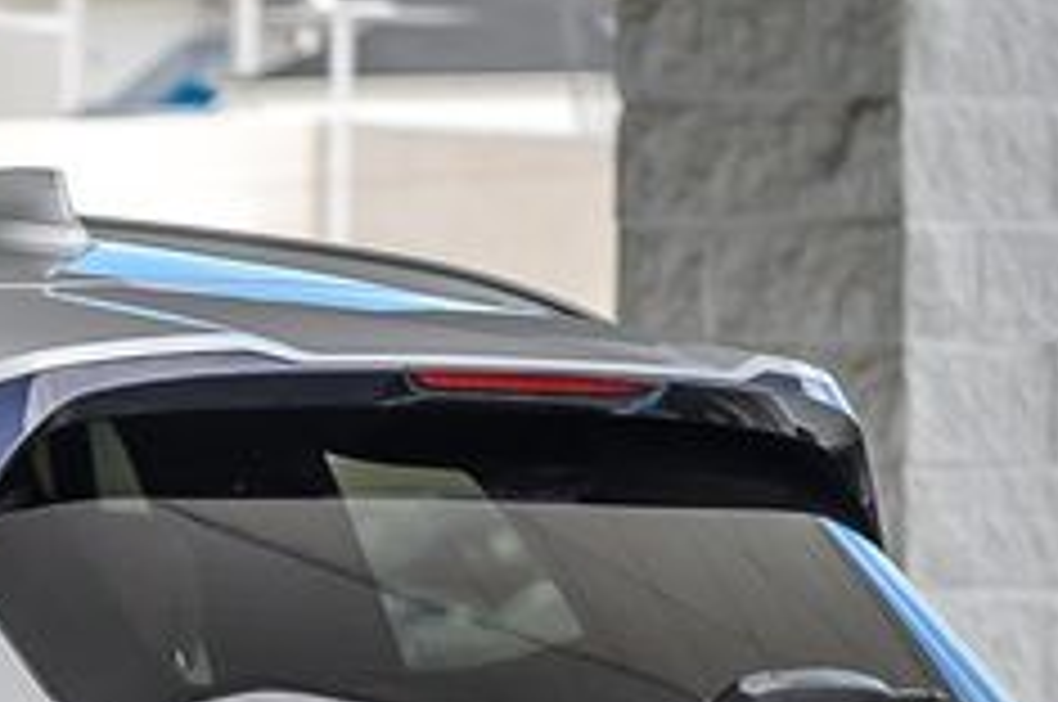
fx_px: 11094
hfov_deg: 5.4
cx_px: -993
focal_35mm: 378
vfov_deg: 3.6
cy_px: 1061
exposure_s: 1/400
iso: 100
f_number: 4
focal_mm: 70
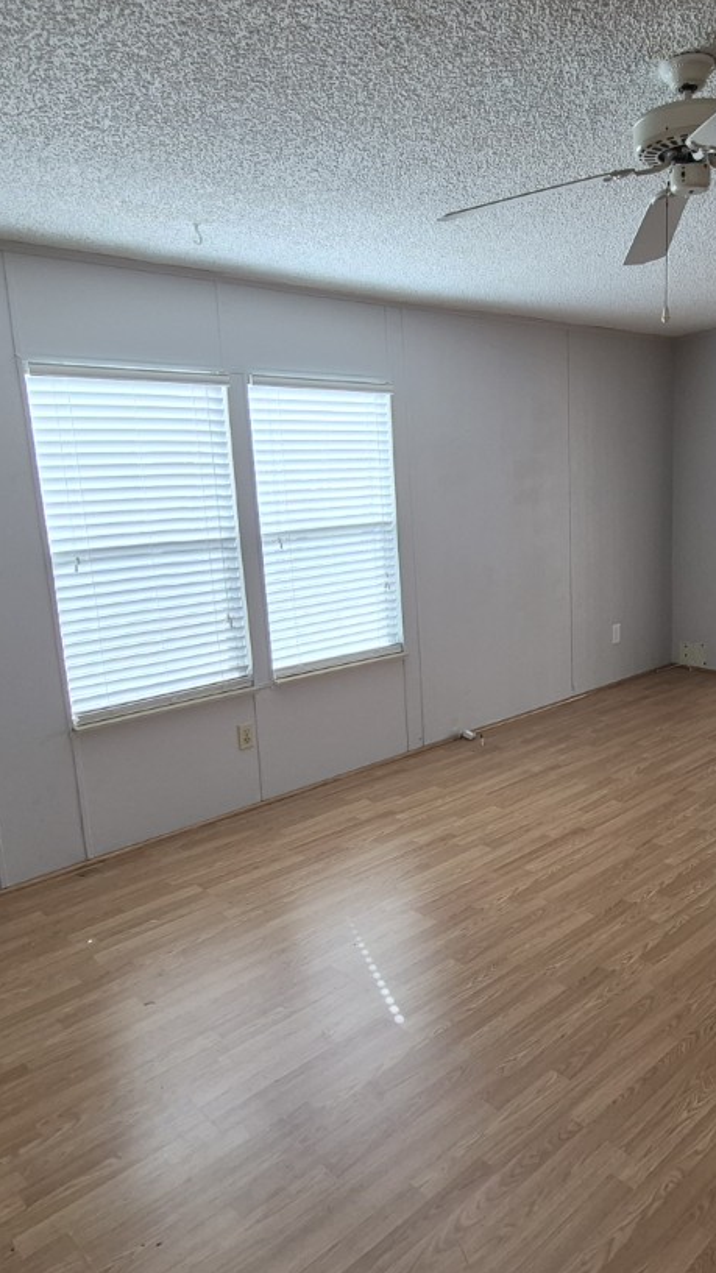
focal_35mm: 25
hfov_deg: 43.3
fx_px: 844
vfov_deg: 74.0
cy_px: 608
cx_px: 596
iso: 80
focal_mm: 1.74
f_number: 2.2
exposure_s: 1/60
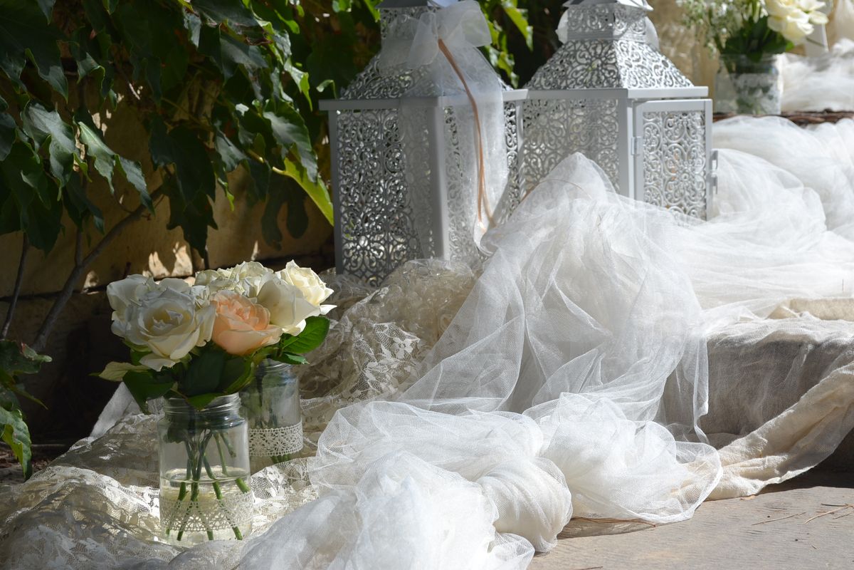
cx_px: 427
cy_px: 285
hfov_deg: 24.6
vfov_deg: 16.6
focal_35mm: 82
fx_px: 1957
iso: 100
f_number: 8
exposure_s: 1/320
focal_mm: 55
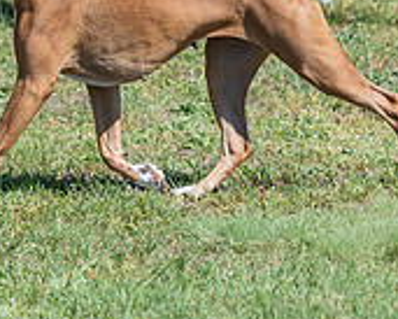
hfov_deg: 4.1
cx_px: 80
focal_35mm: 474
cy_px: -72
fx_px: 5587
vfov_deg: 3.3
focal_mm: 128
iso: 100
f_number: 4
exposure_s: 1/1000
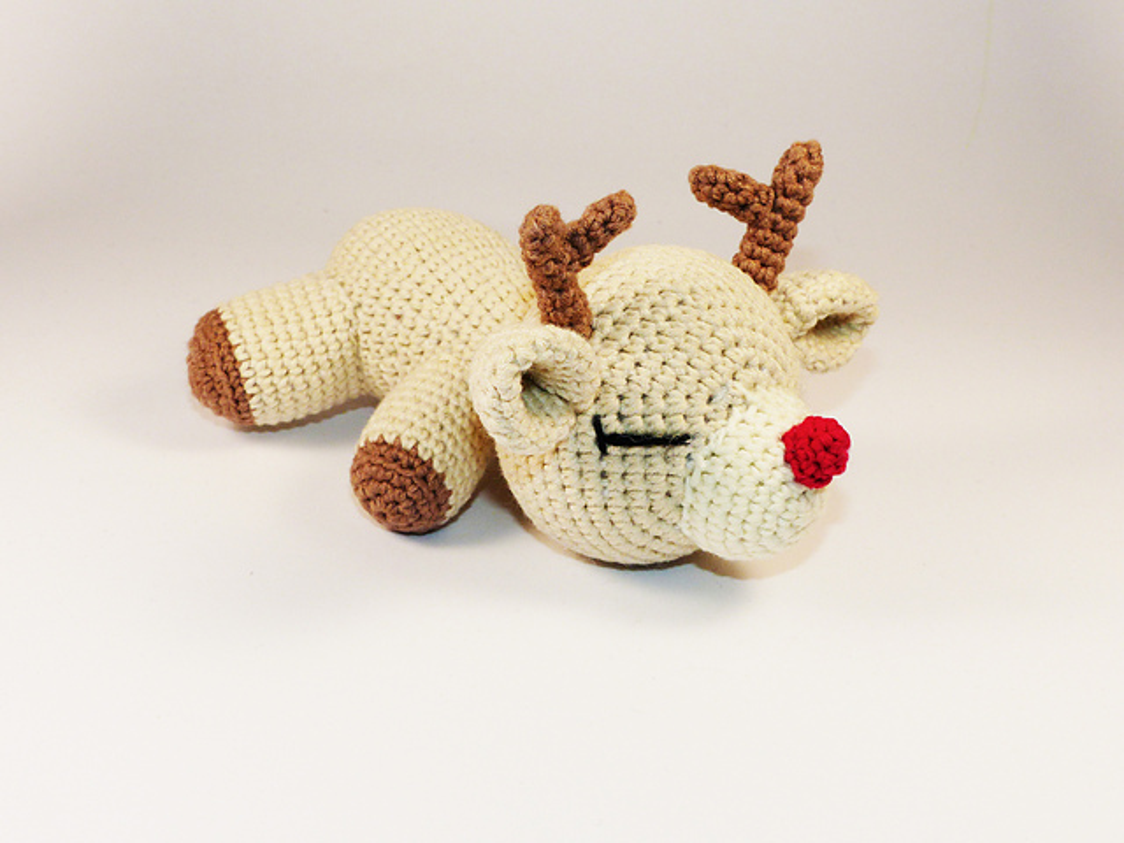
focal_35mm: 54
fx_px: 1753
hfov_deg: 35.5
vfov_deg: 27.0
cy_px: 422
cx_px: 562
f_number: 4
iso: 100
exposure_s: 1/160
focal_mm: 9.8
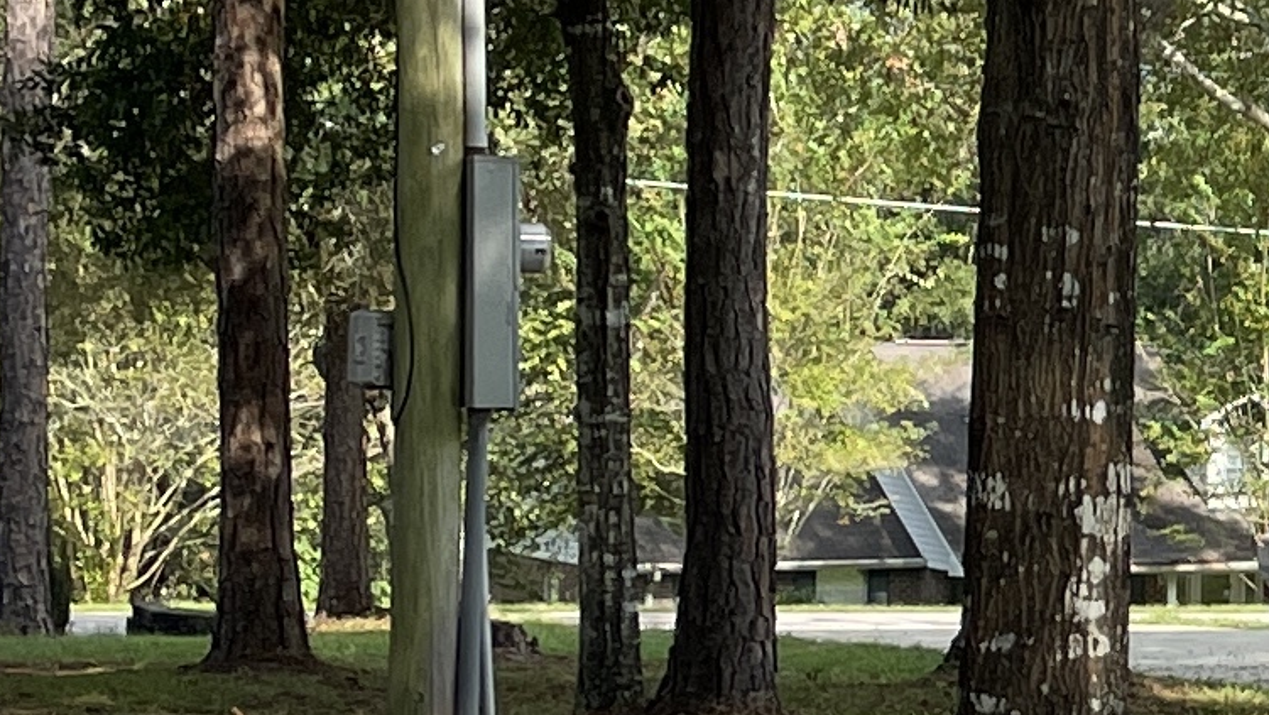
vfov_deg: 8.0
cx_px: 2426
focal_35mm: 152
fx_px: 5116
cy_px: 423
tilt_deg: +0.2
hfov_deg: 12.6
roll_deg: -1.1
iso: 32
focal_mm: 4.2
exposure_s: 1/1416
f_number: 1.6
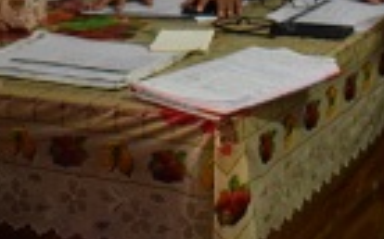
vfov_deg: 10.5
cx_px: 275
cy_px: -120
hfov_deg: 17.3
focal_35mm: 120
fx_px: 1255
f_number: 3.5
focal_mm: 18
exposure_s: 1/60
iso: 2200
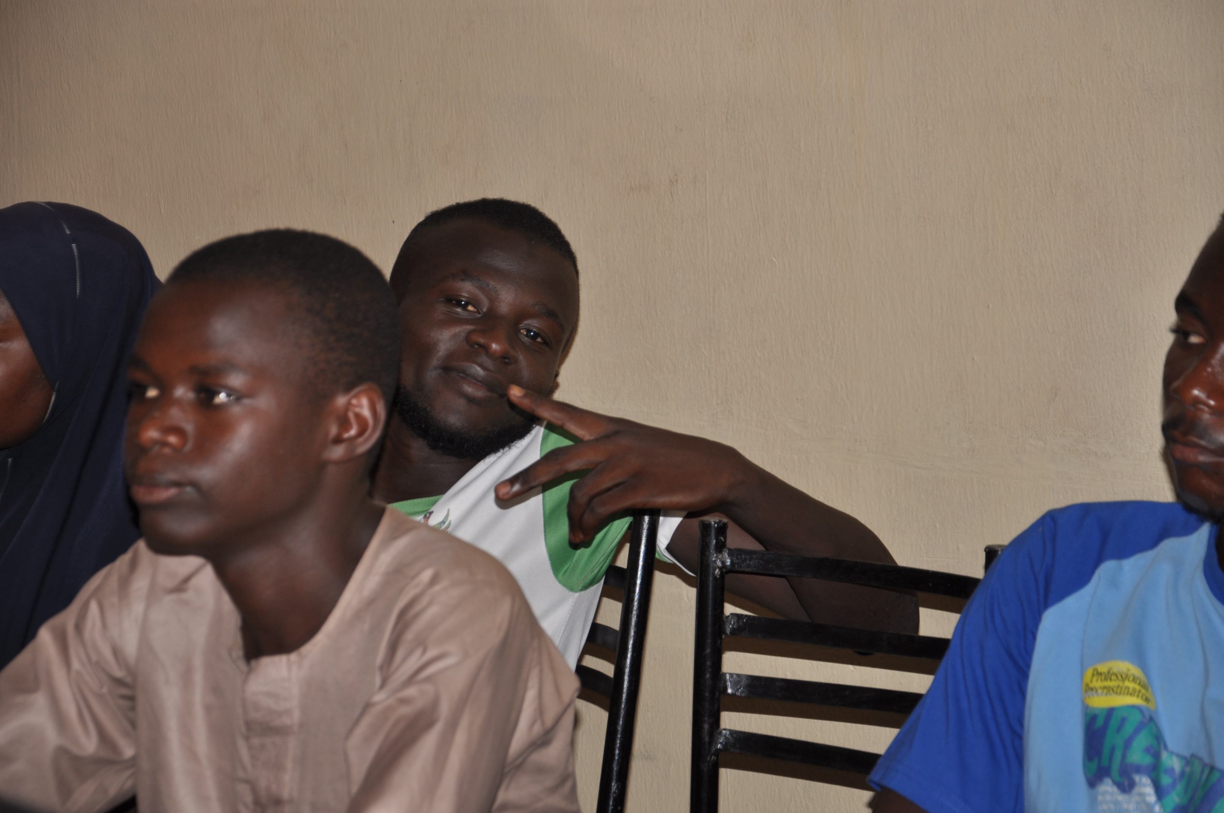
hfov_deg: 17.1
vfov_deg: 11.4
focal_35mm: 120
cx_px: 612
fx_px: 4075
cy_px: 406
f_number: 5.3
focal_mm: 80
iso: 200
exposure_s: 1/60
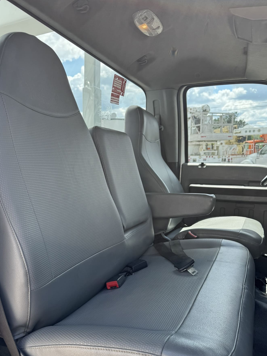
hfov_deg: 49.7
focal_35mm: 28
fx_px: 288
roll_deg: +0.9
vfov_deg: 63.1
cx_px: 119
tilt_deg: -11.3
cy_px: 207
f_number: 1.78
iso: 80
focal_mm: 6.76
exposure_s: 1/822
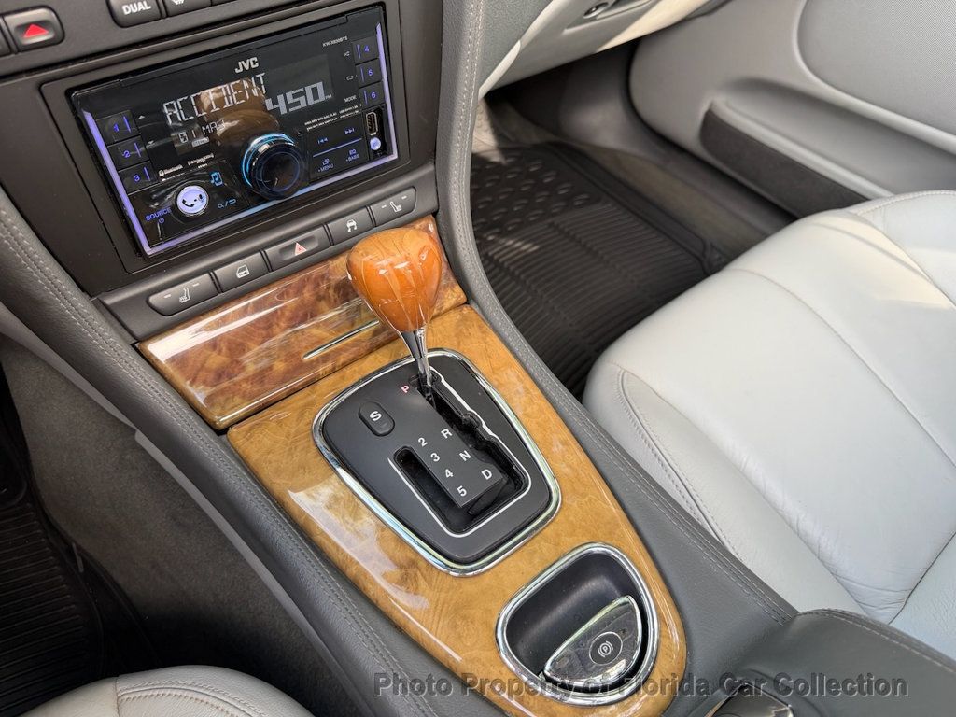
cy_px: 358
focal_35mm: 24
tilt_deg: -51.1
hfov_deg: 71.6
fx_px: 663
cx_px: 478
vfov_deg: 56.8
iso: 125
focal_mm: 6.76
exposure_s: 1/121
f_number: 1.78
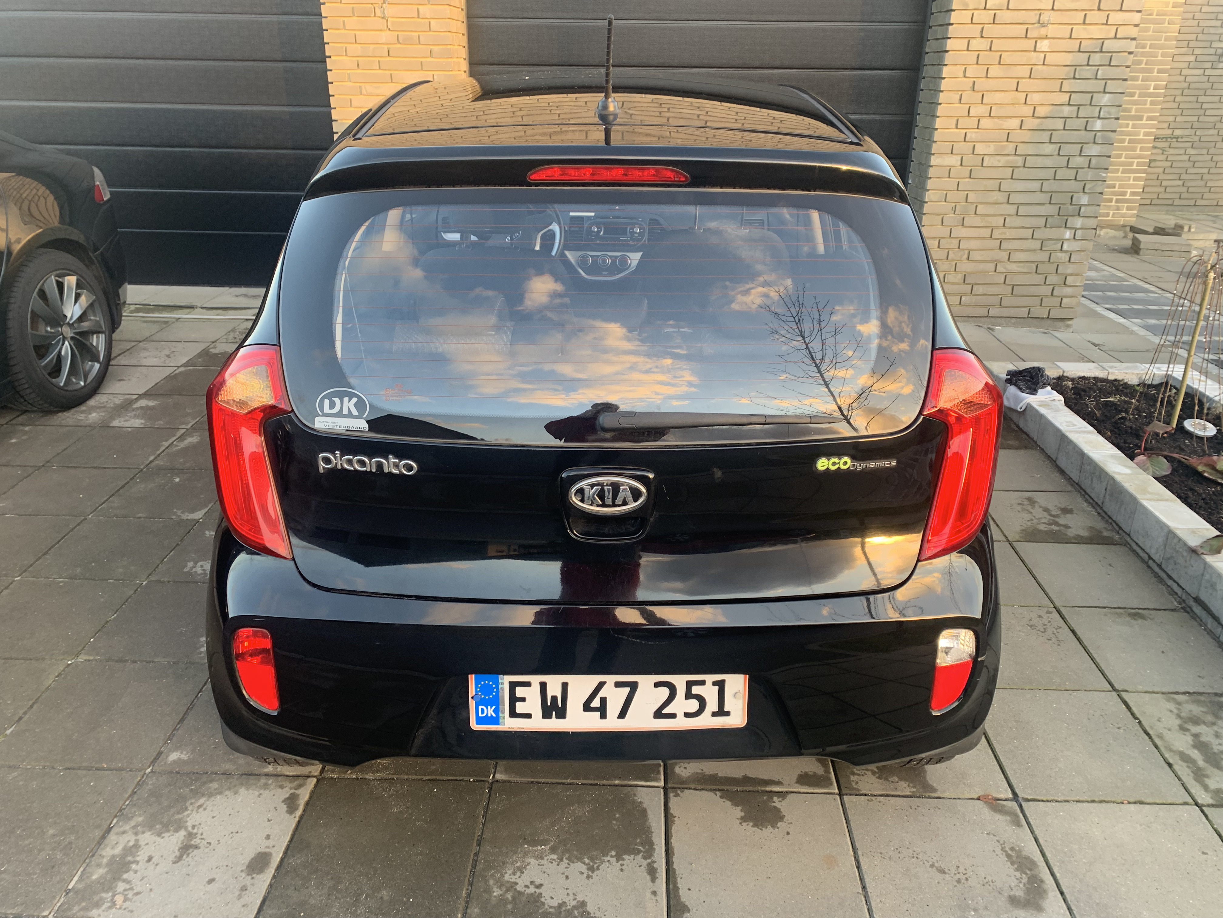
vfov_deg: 53.1
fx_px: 919
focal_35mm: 26
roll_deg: -1.4
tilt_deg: -19.5
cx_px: 612
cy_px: 459
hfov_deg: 67.3
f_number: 1.8
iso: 80
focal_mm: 4.25
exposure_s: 1/121
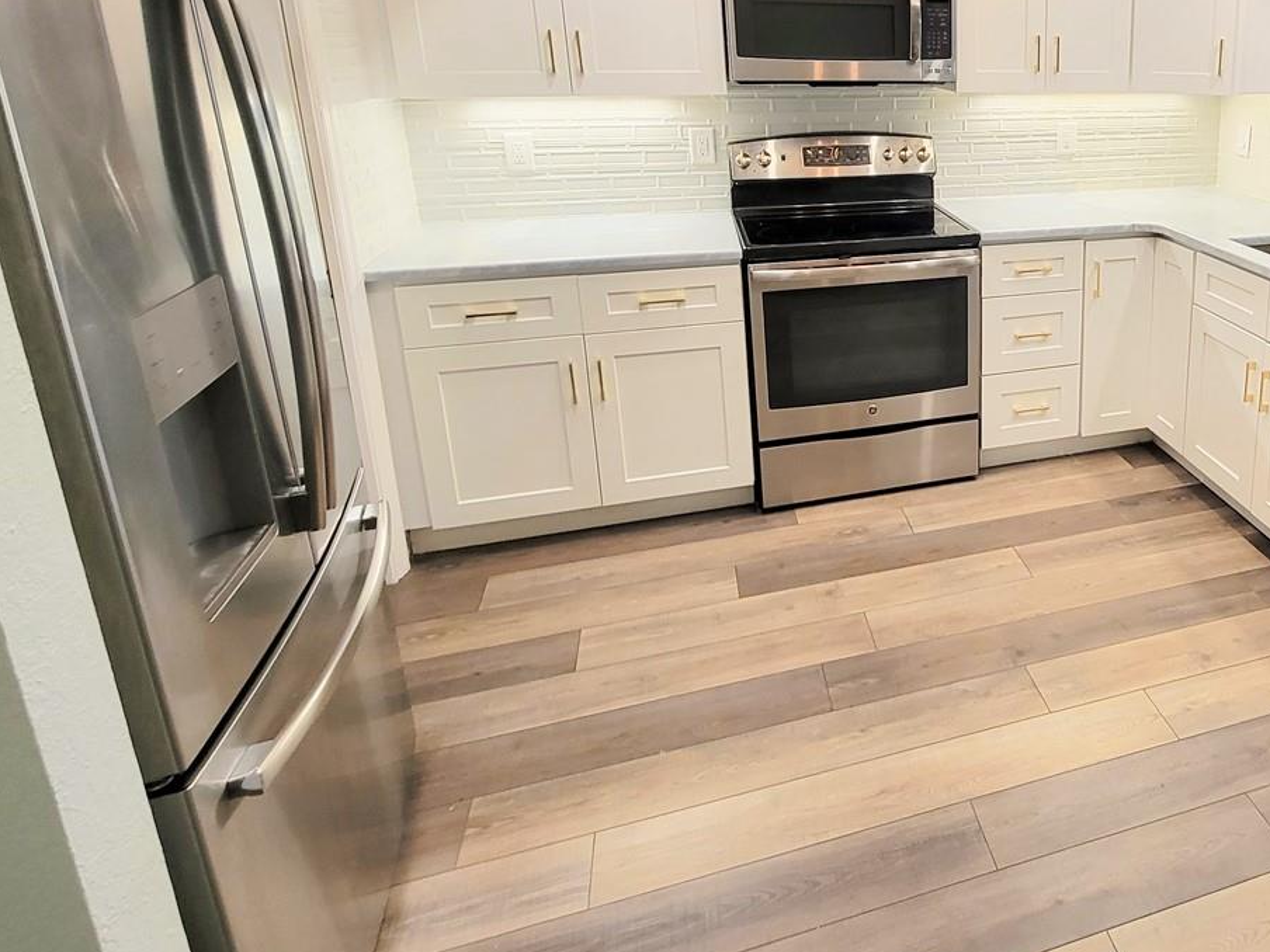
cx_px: 1030
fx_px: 844
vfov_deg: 56.8
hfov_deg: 66.6
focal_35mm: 23
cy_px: 277
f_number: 2.2
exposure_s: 1/60
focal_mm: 2.2
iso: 160
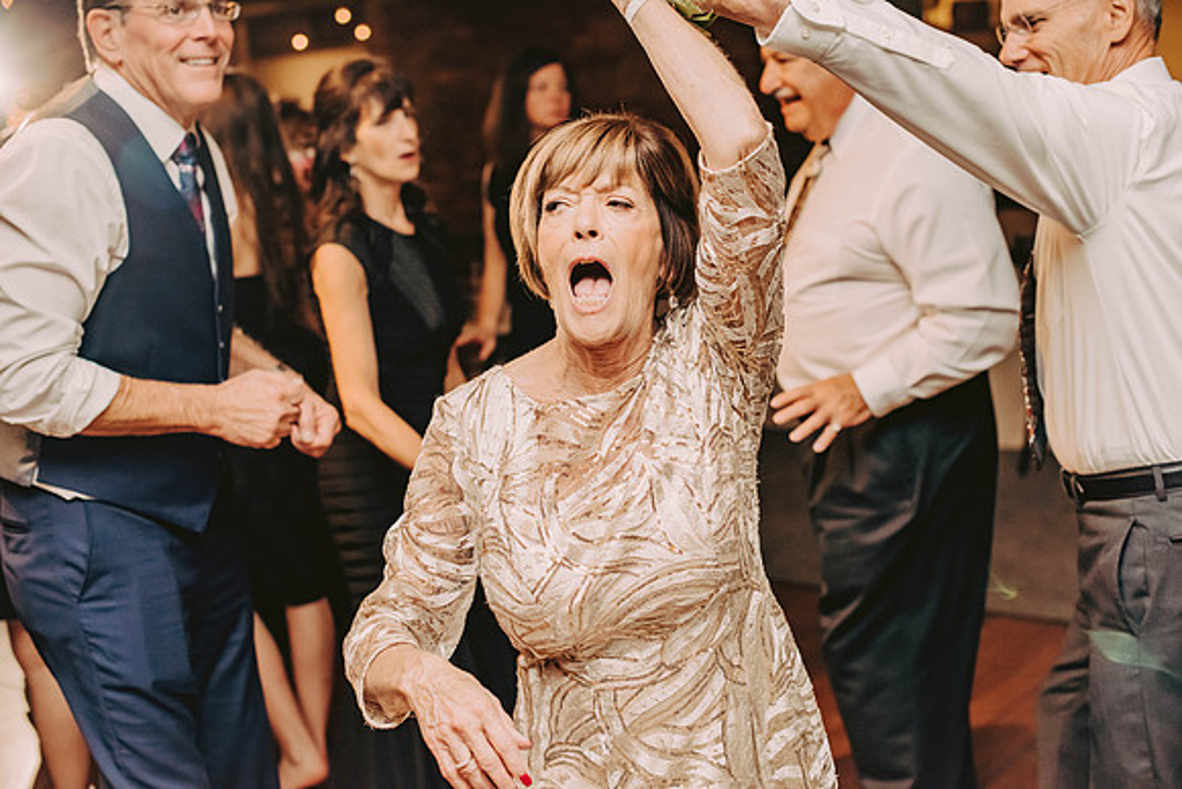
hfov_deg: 39.6
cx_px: 591
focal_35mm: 50
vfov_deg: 27.0
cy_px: 394
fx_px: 1642
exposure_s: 1/200
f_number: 3.2
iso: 2000
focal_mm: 50
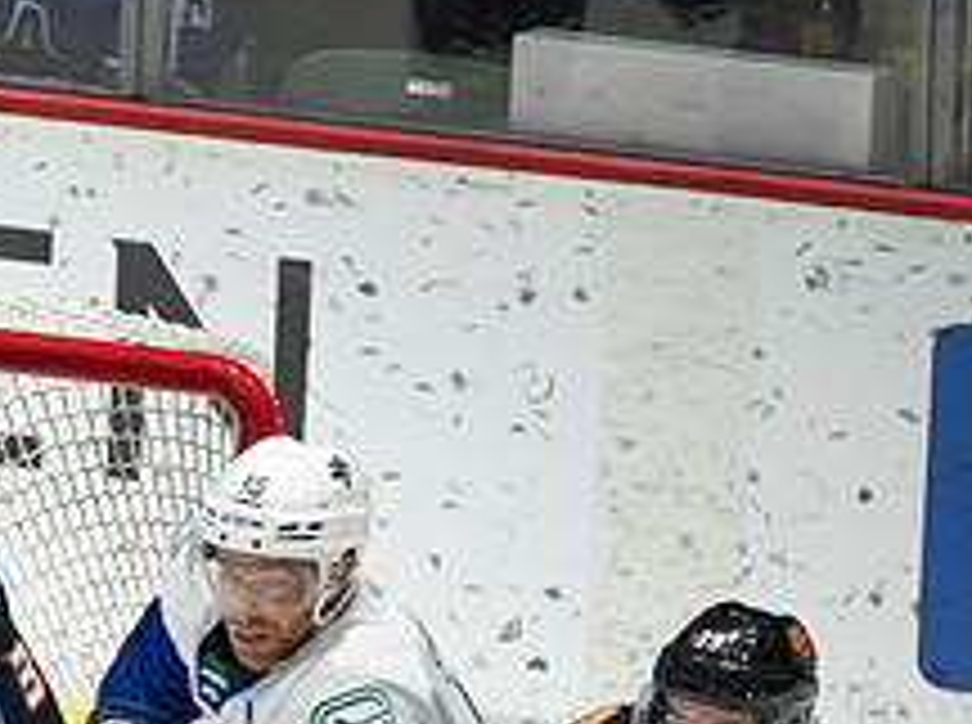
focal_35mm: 1765
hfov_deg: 1.1
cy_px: 925
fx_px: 49450
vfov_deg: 0.8
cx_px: -134
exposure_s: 1/640
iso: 1600
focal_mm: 600
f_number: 4
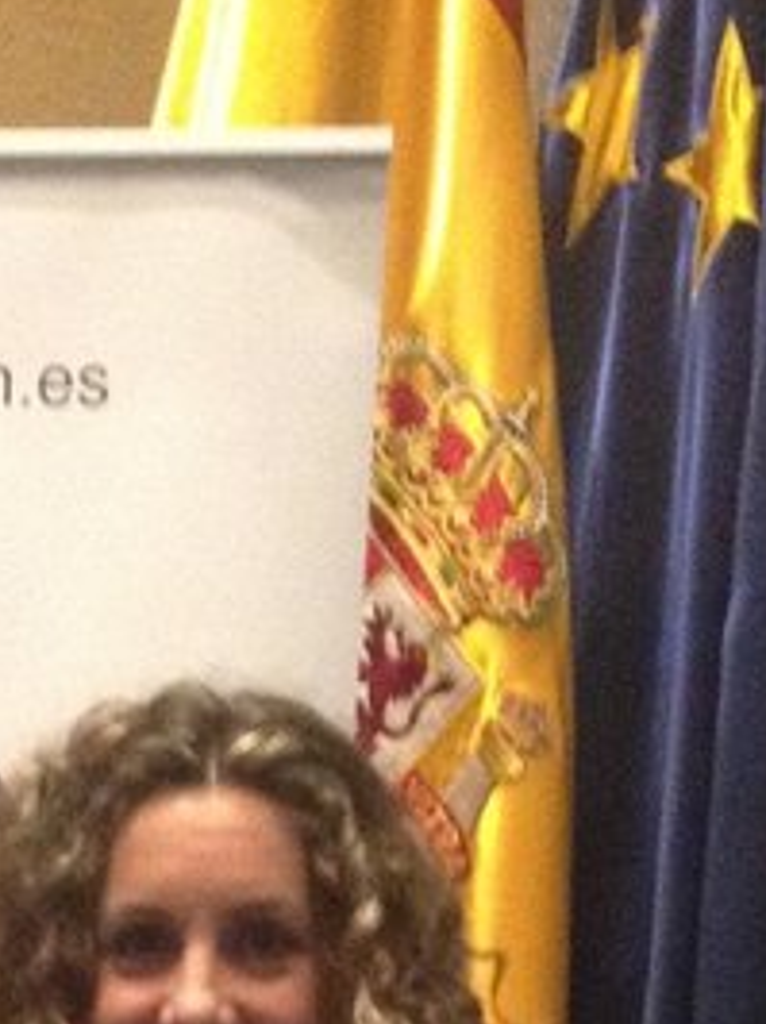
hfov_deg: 9.2
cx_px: -192
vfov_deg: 11.4
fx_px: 4669
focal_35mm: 158
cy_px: 1986
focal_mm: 4.28
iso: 400
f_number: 2.4
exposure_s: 1/20
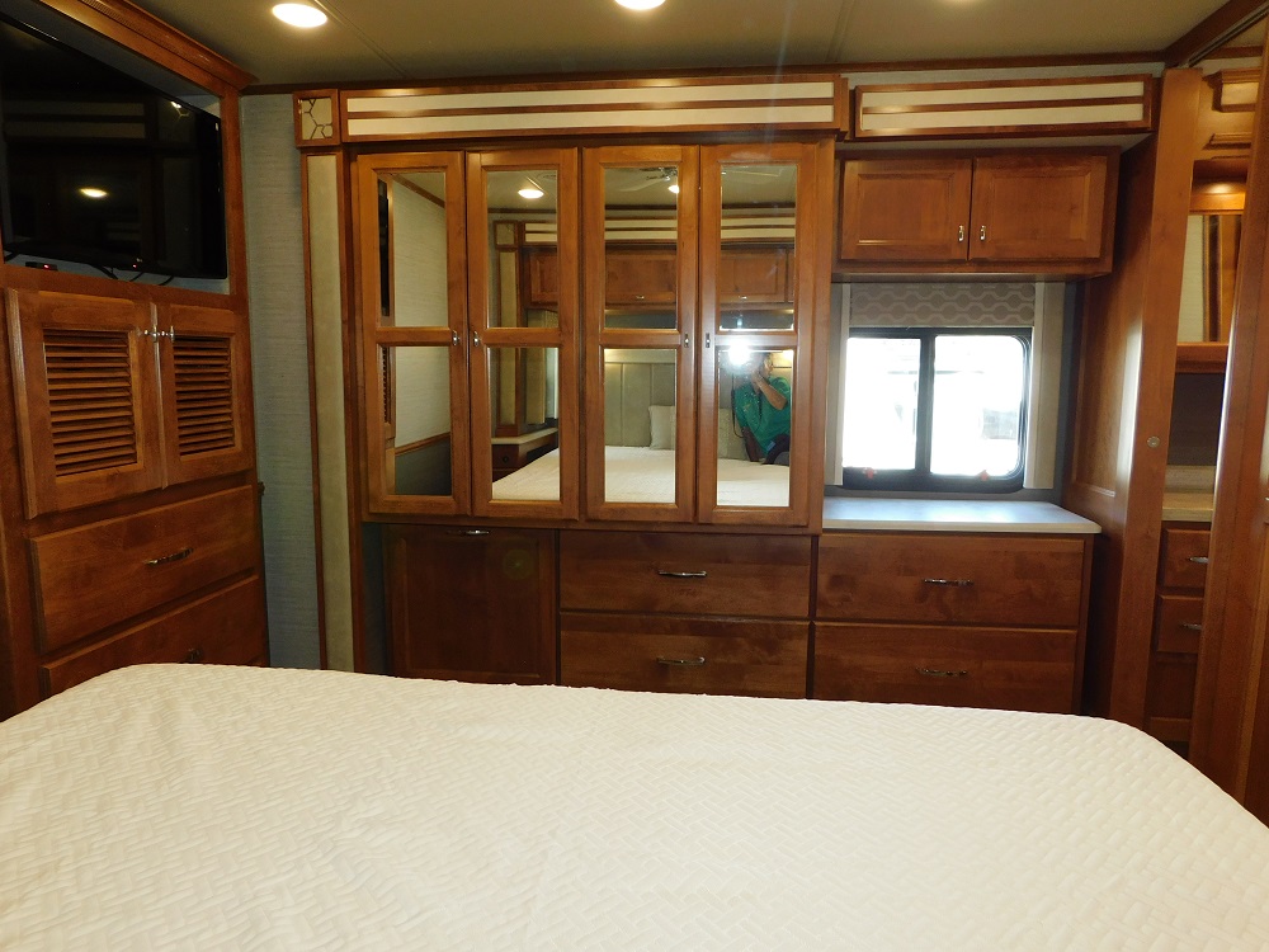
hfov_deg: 73.9
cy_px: 476
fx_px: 843
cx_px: 634
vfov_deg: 58.9
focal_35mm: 23
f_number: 3
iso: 200
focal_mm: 4
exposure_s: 1/30
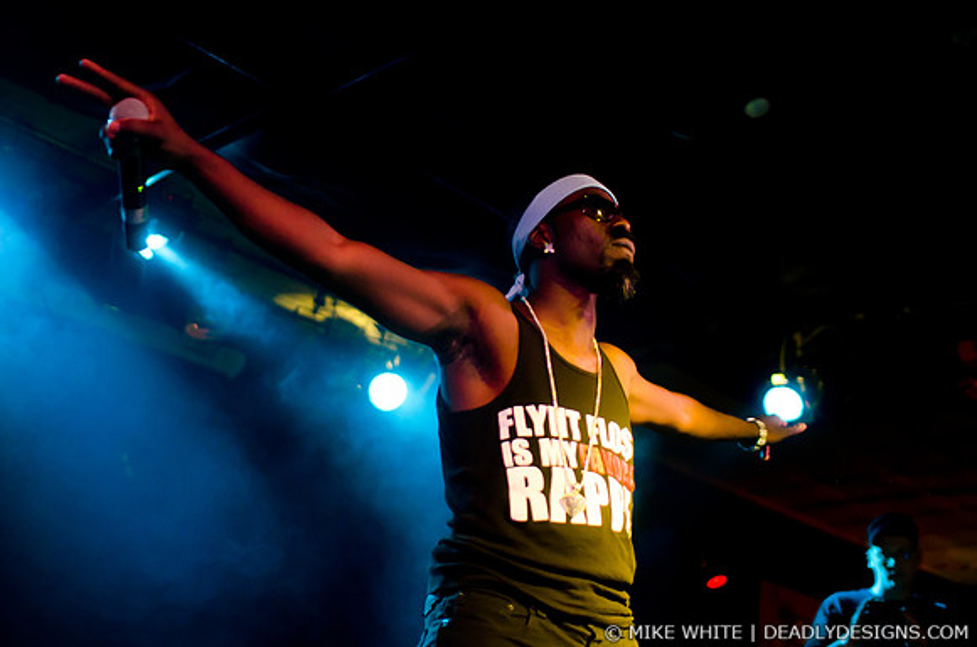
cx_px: 488
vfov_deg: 29.7
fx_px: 1219
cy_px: 324
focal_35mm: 45
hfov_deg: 43.7
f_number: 1.4
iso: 1250
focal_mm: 30
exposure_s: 1/80
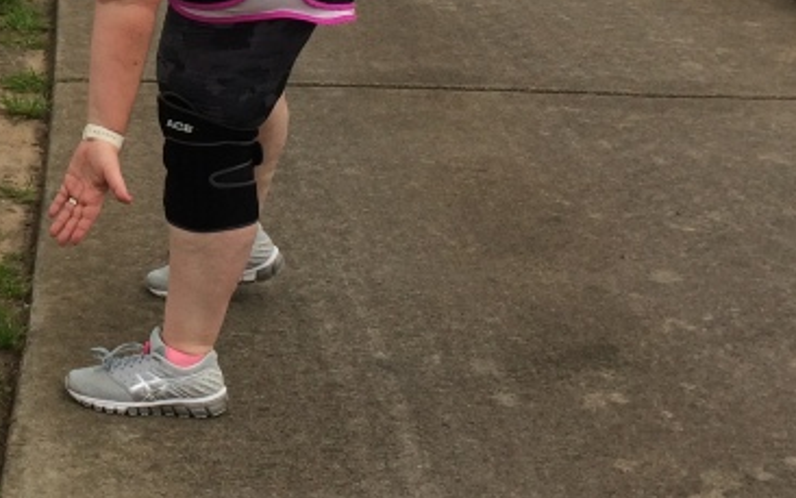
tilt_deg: -10.3
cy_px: -124
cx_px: 0
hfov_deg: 23.1
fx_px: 1866
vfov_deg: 14.6
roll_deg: -1.5
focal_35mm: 86
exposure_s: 1/198
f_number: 2.2
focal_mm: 4.15
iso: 32
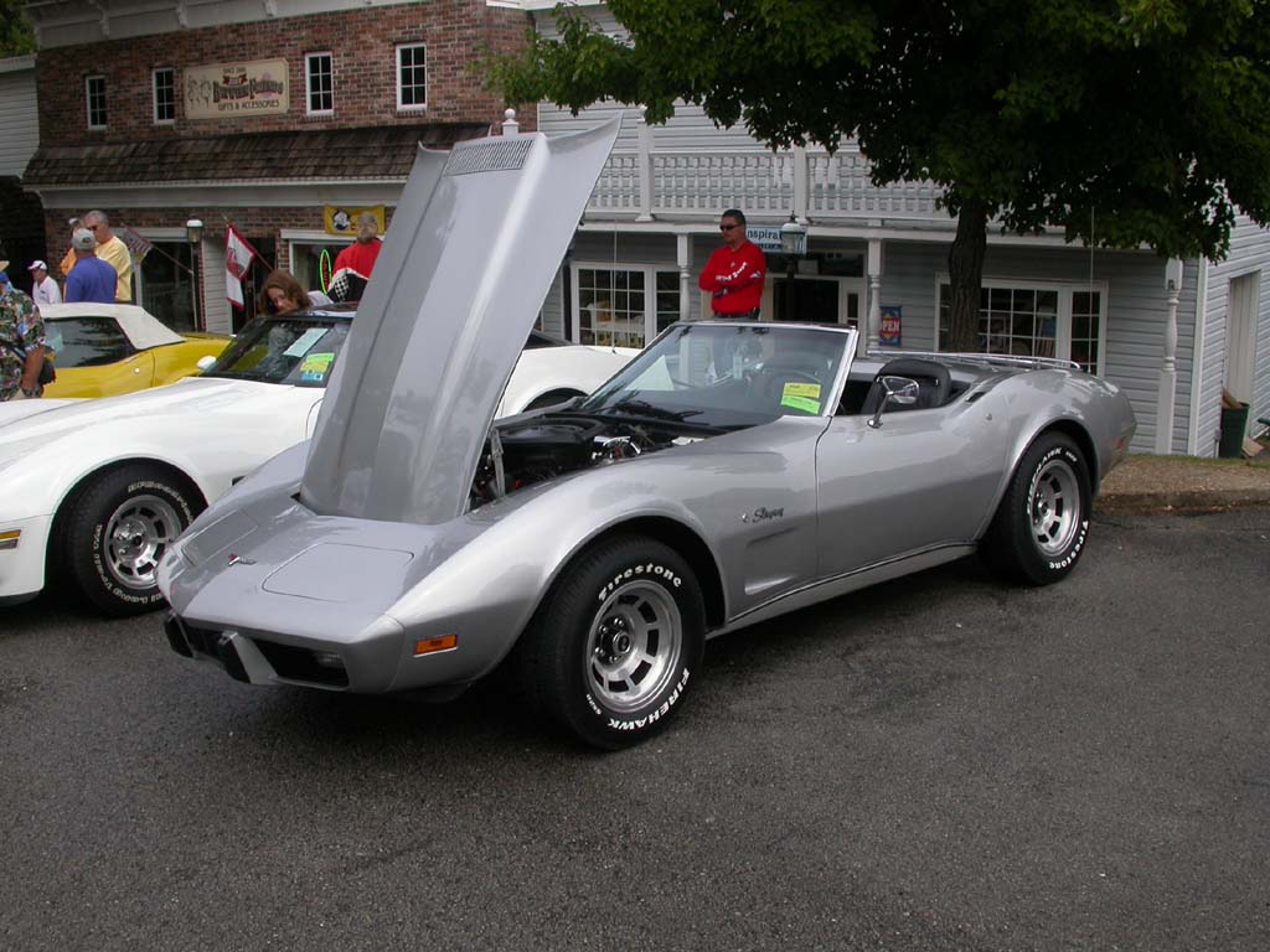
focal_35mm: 38
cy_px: 476
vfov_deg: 37.7
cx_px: 635
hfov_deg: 49.0
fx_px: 1394
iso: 100
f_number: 6
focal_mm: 7.85
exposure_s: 1/281
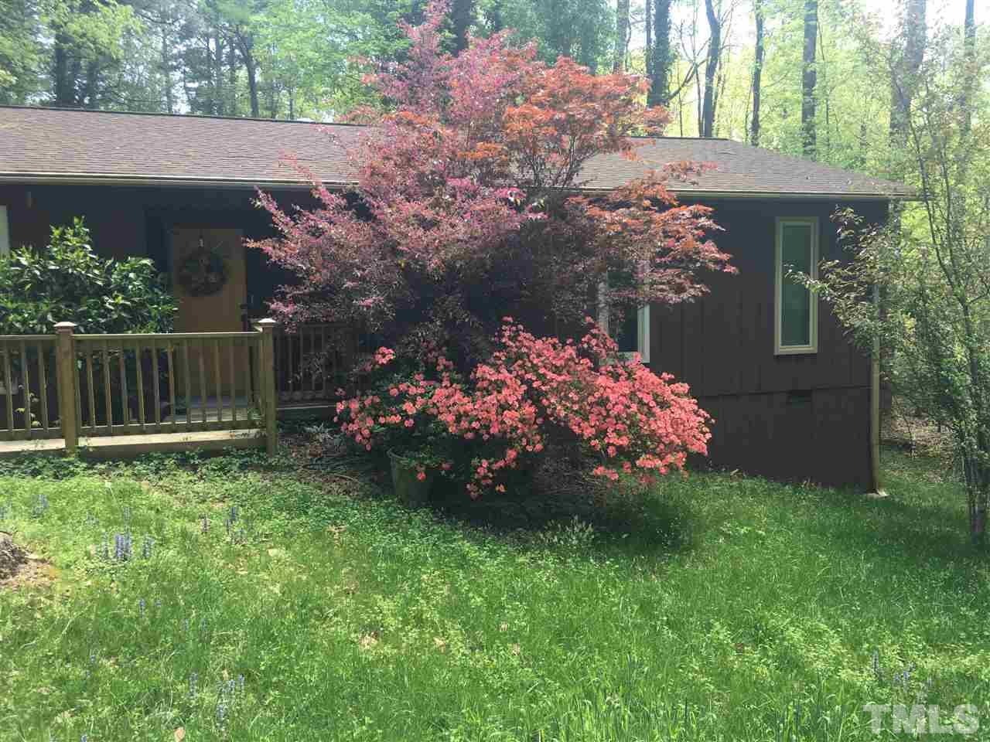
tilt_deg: -4.6
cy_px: 371
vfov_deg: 48.2
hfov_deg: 61.7
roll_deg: +1.3
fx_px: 829
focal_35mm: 29
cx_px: 495
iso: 32
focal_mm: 4.15
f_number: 2.2
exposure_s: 1/120
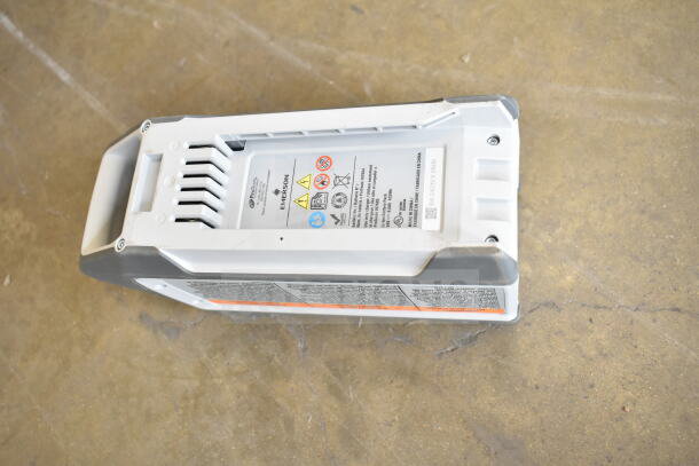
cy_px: 233
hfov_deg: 59.5
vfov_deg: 41.7
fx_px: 612
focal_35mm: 32
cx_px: 350
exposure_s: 1/100
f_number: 5
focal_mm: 21
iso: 1600
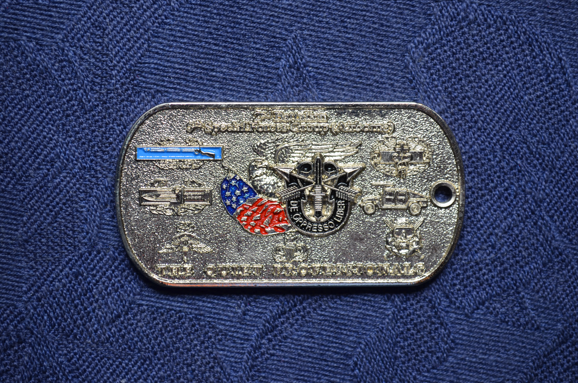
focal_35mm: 82
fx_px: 1322
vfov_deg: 16.5
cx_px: 289
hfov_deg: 24.7
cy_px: 192
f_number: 8
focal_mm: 55
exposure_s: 1/5
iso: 160
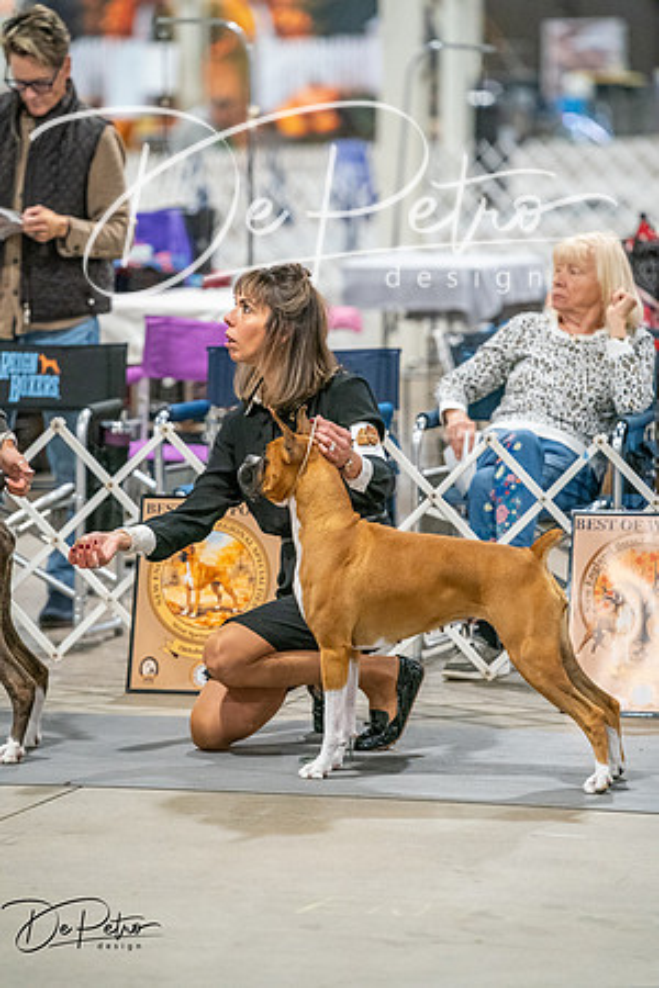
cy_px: 494
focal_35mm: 200
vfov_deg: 10.3
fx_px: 5491
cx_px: 330
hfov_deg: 6.9
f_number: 3.5
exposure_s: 1/250
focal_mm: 200
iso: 6400
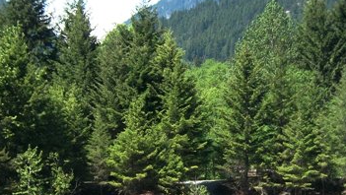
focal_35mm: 123
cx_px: 217
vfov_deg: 9.8
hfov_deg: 17.4
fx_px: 1129
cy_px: 197
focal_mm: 11
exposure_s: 1/400
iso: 80
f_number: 4.1
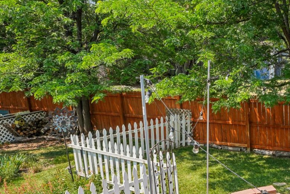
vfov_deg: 31.1
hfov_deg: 40.1
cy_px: 146
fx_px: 341
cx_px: 294
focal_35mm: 42
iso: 100
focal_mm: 11
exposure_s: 1/200
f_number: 8
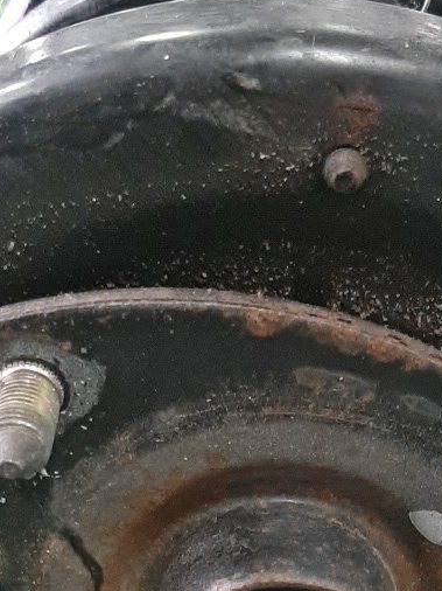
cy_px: 545
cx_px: 313
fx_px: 1261
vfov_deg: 25.4
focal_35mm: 74
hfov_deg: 19.8
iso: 185
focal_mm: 3.93
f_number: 1.7
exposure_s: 1/25
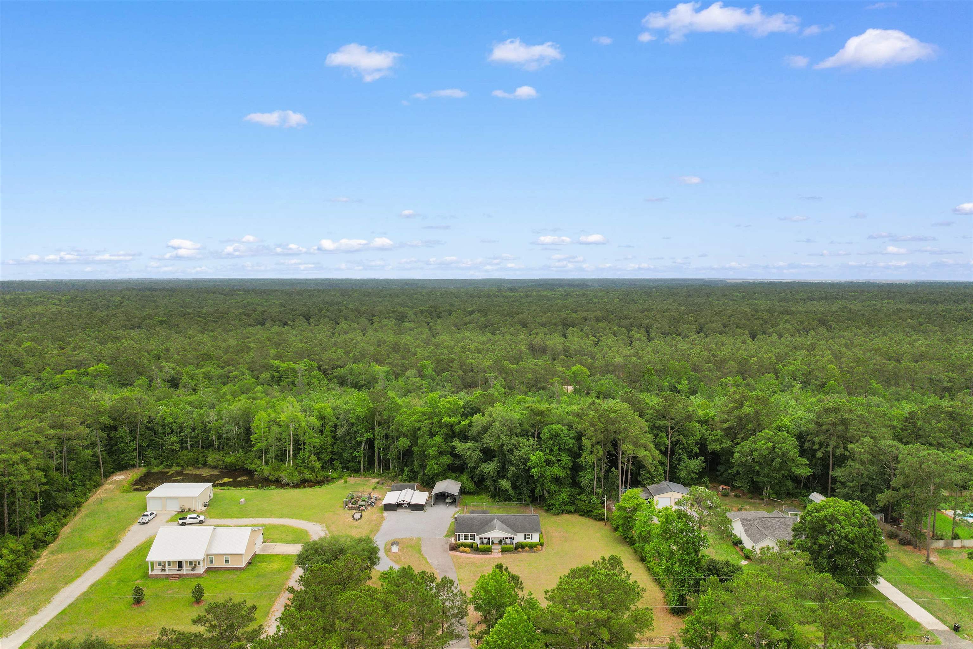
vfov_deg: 57.2
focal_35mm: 22
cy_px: 324
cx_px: 486
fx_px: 595
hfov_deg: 78.6
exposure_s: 1/320
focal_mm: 8.38
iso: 100
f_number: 2.8
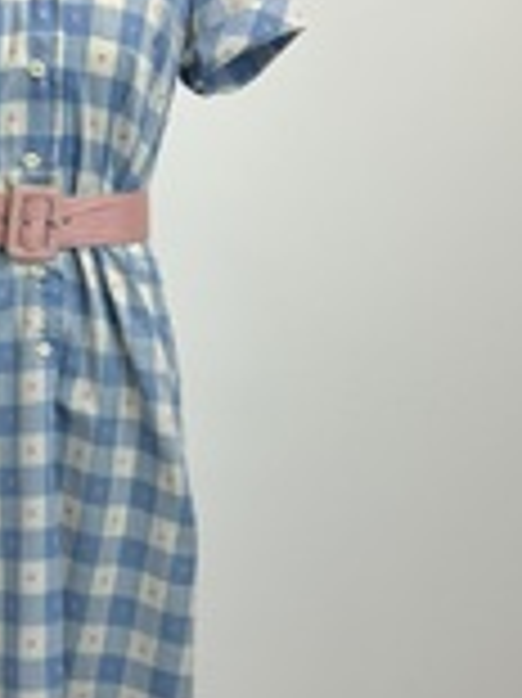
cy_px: 378
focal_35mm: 67
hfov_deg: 21.3
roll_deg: -2.4
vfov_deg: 29.0
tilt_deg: -11.4
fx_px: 1349
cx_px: 27
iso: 40
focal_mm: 5.96
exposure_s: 1/193
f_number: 1.6
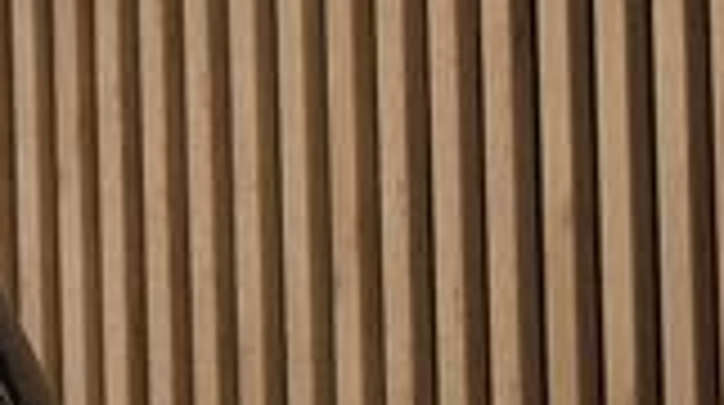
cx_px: -1255
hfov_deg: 10.3
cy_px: 871
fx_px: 3201
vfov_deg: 6.9
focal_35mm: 167
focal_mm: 6.9
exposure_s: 1/215
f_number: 1.68
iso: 28
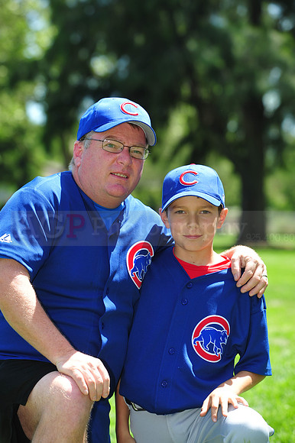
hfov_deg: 11.4
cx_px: 148
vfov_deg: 17.1
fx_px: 1477
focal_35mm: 120
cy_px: 222
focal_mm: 120
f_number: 5.6
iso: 200
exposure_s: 1/320
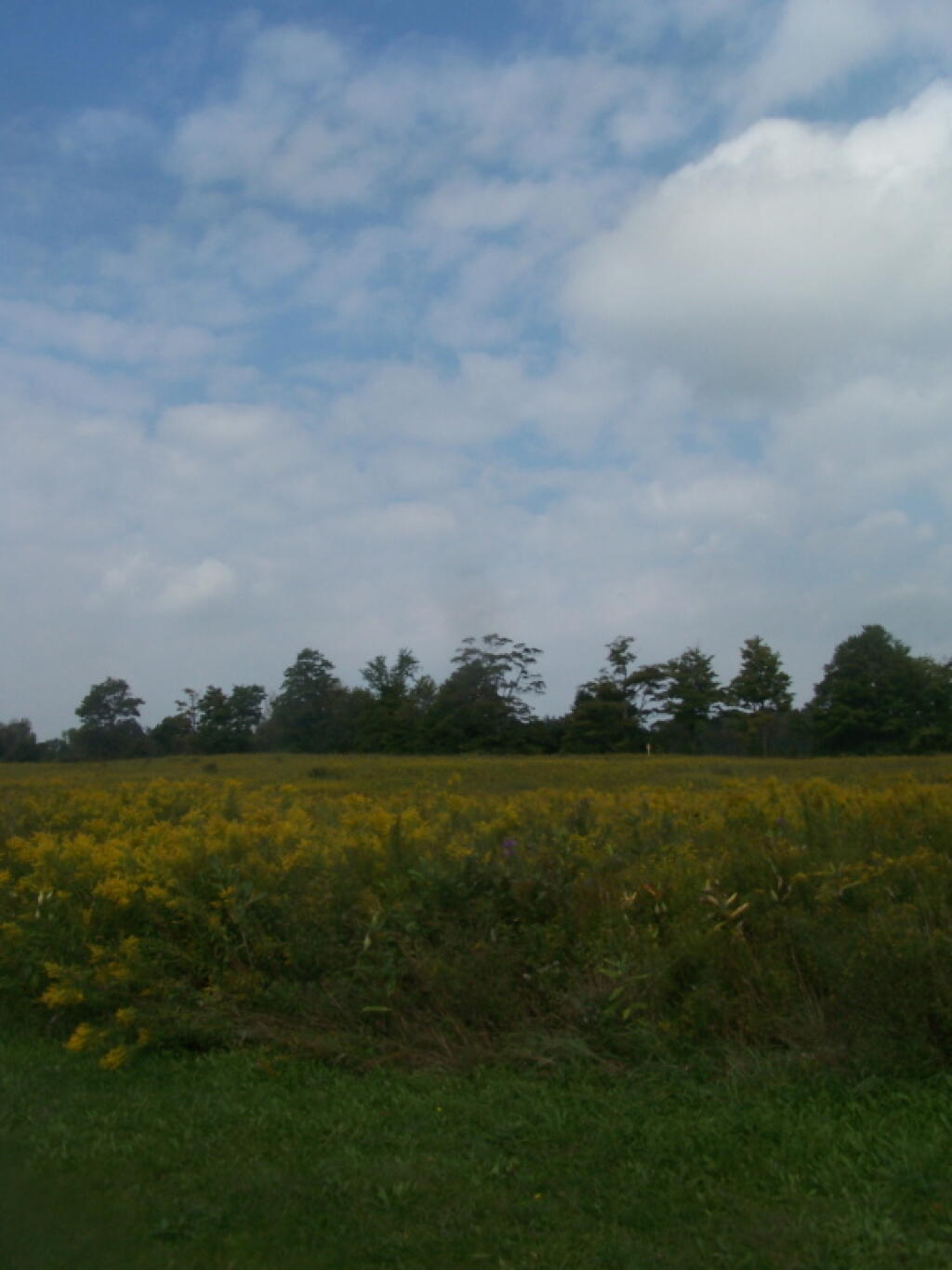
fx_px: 1393
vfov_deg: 49.0
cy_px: 635
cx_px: 476
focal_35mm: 38
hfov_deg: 37.7
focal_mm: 6.3
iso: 80
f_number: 5.6
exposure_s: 1/640
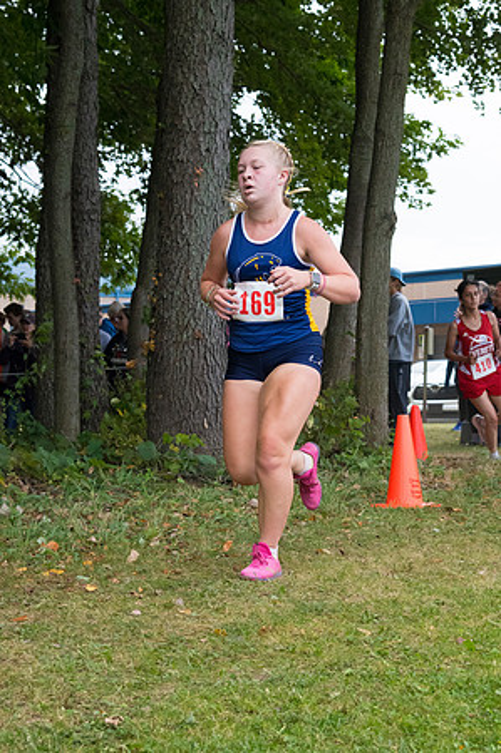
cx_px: 250
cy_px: 376
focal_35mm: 82
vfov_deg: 24.8
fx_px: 1716
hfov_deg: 16.6
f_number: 5.6
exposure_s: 1/1250
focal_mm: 55
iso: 2000
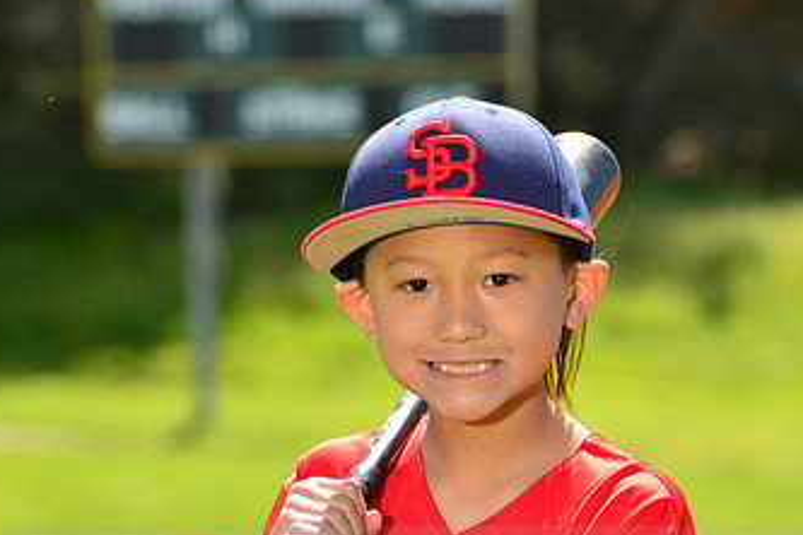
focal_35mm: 322
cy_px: 559
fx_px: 7182
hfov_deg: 6.4
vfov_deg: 4.3
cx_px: 430
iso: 200
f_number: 8
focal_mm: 185
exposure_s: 1/250
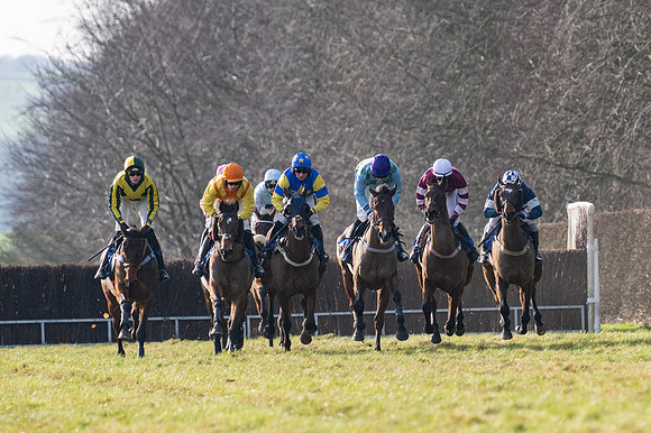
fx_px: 10443
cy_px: 299
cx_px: 480
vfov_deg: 2.4
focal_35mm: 578
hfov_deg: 3.6
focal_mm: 240
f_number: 4
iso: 400
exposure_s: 1/2500
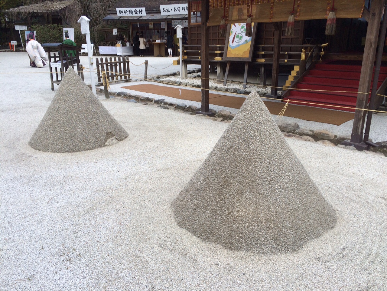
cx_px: 194
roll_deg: -0.4
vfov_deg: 48.2
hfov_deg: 61.7
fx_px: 324
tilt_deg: -19.1
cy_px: 146
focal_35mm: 29
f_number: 2.2
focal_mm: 4.15
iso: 32
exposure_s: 1/519
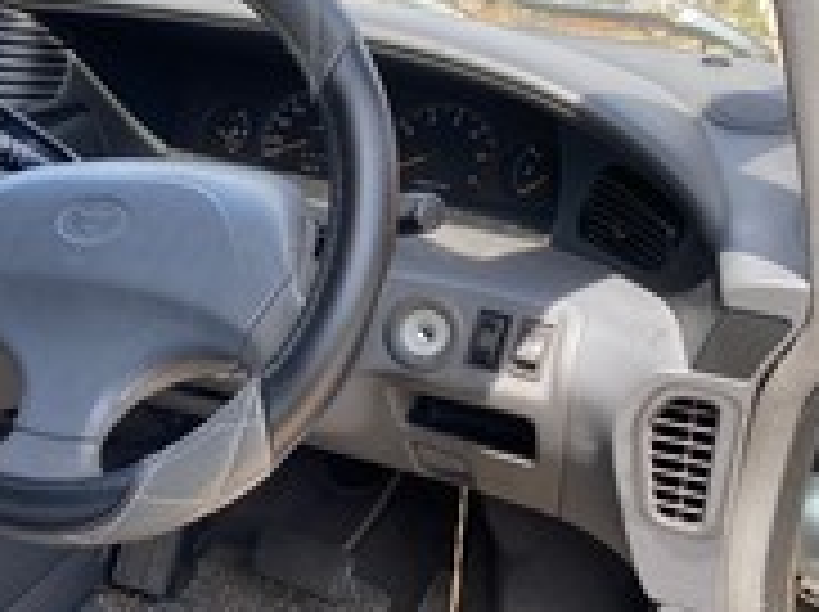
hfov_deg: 35.4
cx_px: 45
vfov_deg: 29.0
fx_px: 1181
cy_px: 266
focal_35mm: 50
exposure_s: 1/274
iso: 32
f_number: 1.8
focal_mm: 4.25
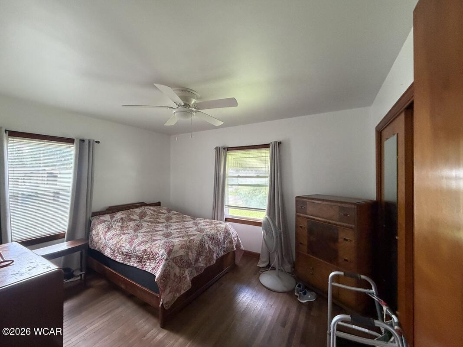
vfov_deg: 85.7
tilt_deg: -0.1
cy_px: 174
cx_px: 232
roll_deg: +0.8
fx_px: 187
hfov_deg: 102.1
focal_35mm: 14
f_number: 2.2
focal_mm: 2.22
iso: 400
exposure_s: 1/60
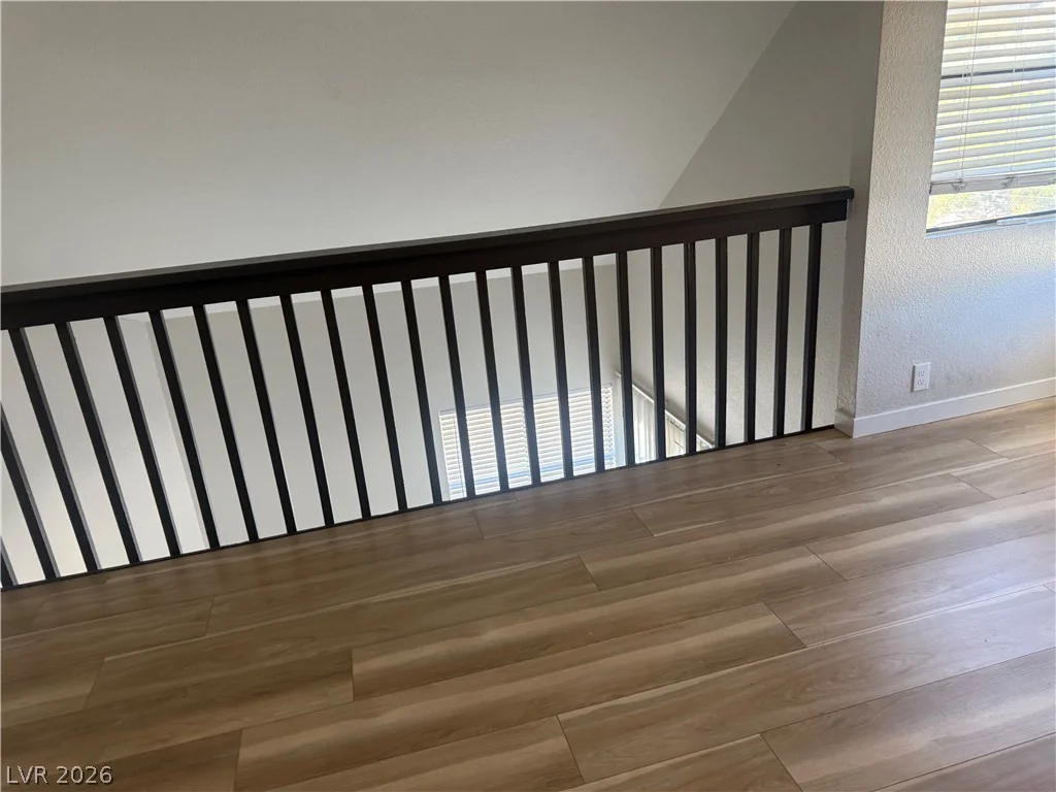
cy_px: 396
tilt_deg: -19.8
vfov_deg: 56.8
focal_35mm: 24
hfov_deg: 71.6
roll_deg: +1.4
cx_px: 528
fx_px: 732
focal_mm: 6.76
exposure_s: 1/90
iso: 200
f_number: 1.78
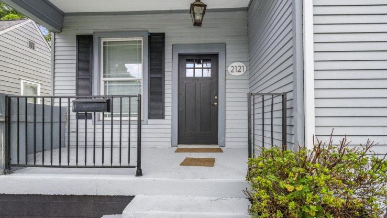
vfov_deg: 63.8
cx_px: 196
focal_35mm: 17
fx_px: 174
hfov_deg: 95.9
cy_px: 118
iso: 400
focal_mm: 16
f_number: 11
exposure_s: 1/80
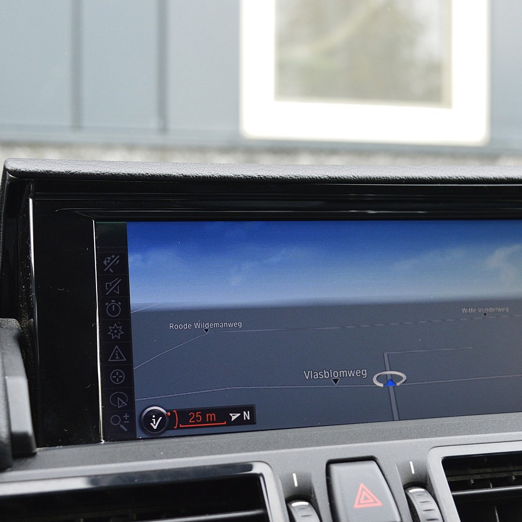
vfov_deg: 25.5
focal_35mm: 68
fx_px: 1154
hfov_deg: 25.4
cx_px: 321
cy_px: 260
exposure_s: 1/60
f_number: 7.1
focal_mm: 35
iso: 800
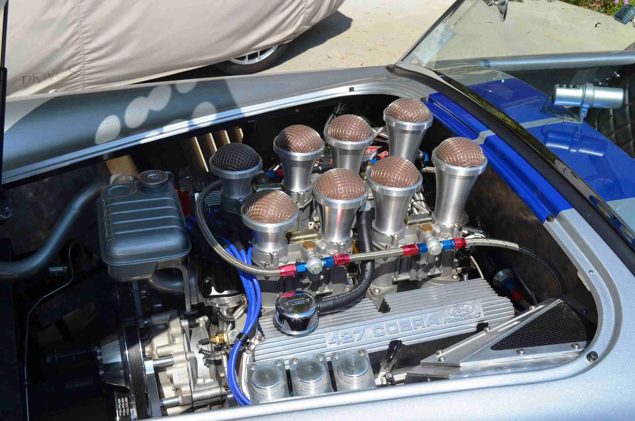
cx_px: 318
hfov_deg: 49.6
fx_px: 686
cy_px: 210
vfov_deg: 34.1
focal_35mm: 39
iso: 100
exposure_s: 1/250
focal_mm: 26
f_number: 8
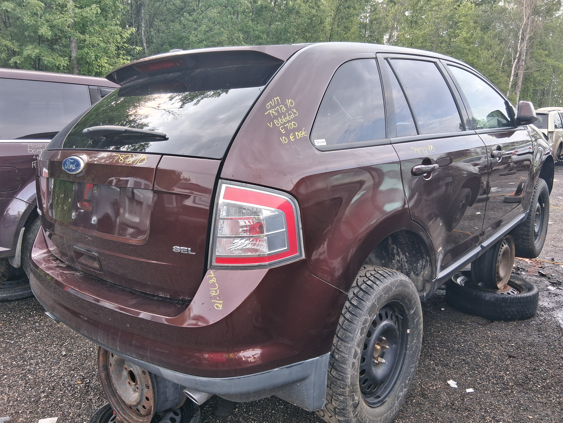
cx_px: 278
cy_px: 214
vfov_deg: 51.4
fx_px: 439
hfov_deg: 65.3
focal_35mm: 27
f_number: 1.8
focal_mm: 3.98
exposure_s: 1/100
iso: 40
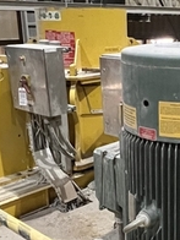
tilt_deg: -18.4
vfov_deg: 36.0
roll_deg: +0.2
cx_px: 175
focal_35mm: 53
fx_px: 367
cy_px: 149
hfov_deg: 26.2
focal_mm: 1.57
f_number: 1.8
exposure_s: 1/40
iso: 1000
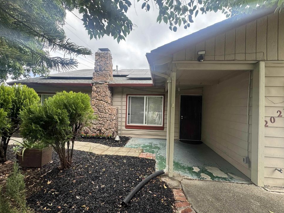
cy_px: 106
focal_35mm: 15
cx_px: 145
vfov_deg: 81.7
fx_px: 123
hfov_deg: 98.2
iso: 40
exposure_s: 1/188
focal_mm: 2.22
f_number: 2.2
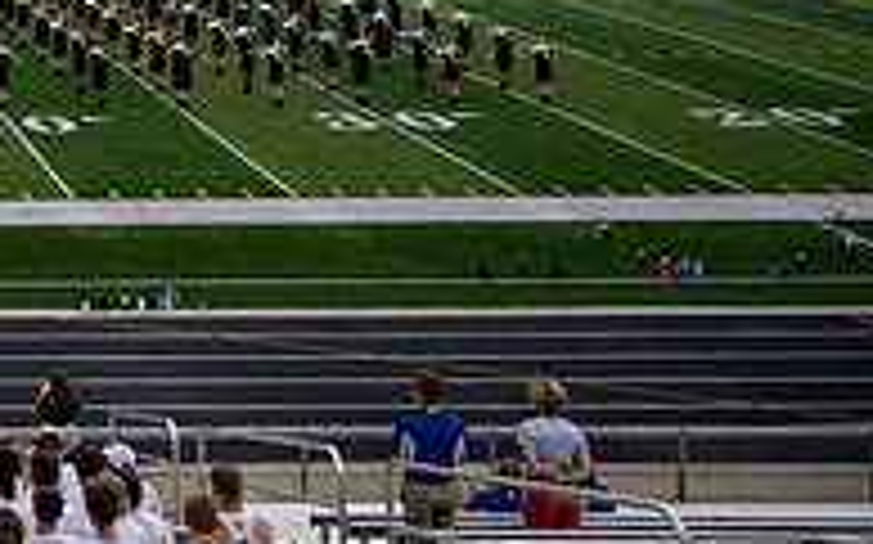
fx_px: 1736
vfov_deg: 16.4
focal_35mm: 73
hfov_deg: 23.4
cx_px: -392
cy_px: -259
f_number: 4
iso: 80
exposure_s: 1/800
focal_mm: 24
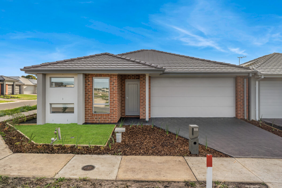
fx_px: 188
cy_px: 94
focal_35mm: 24
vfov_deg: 53.1
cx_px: 141
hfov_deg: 73.7
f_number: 5.6
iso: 200
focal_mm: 24
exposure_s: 1/400
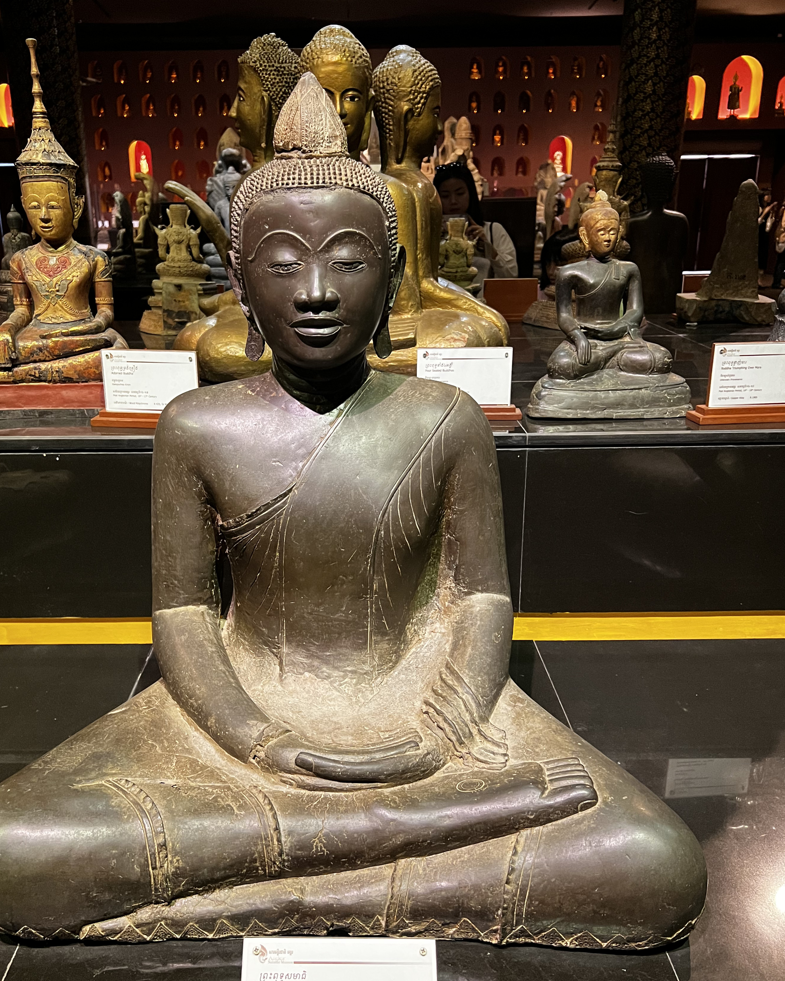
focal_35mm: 31
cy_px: 506
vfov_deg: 57.2
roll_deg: +0.4
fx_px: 900
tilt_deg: -18.7
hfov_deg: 47.0
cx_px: 348
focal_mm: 5.7
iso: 500
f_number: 1.5
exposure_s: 1/50
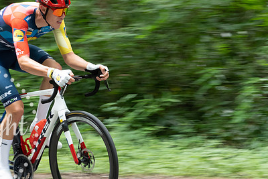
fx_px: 1348
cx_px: 56
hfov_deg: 11.3
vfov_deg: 7.6
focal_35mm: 181
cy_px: 19
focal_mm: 70
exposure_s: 1/160
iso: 1250
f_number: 4.5
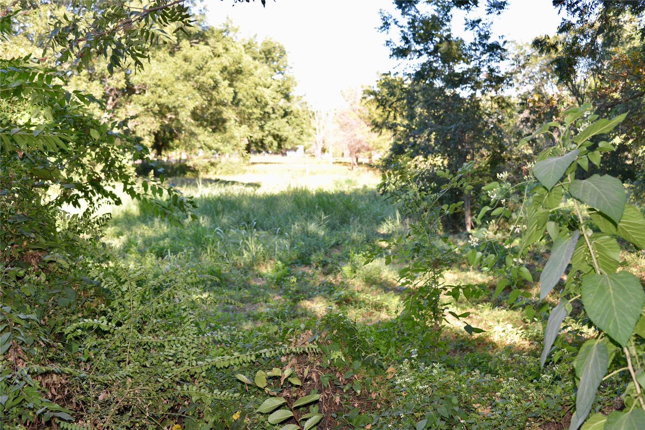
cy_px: 215
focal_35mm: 44
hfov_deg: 44.5
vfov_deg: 30.5
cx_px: 322
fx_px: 789
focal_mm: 44
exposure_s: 1/200
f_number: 5.6
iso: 320
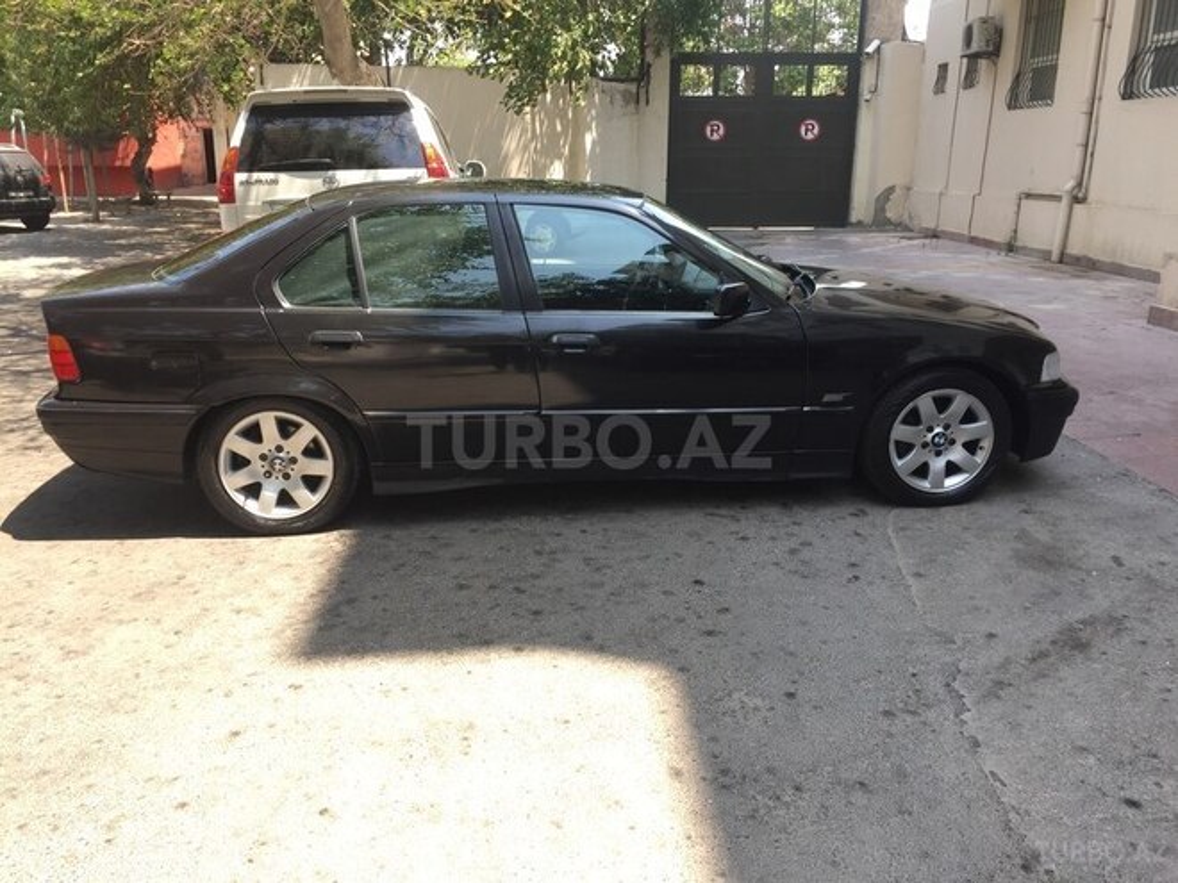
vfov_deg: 48.2
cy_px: 442
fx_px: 987
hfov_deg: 61.7
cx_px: 589
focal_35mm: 29
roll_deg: -1.1
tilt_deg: -14.4
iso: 32
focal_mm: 4.15
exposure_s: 1/265
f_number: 2.2
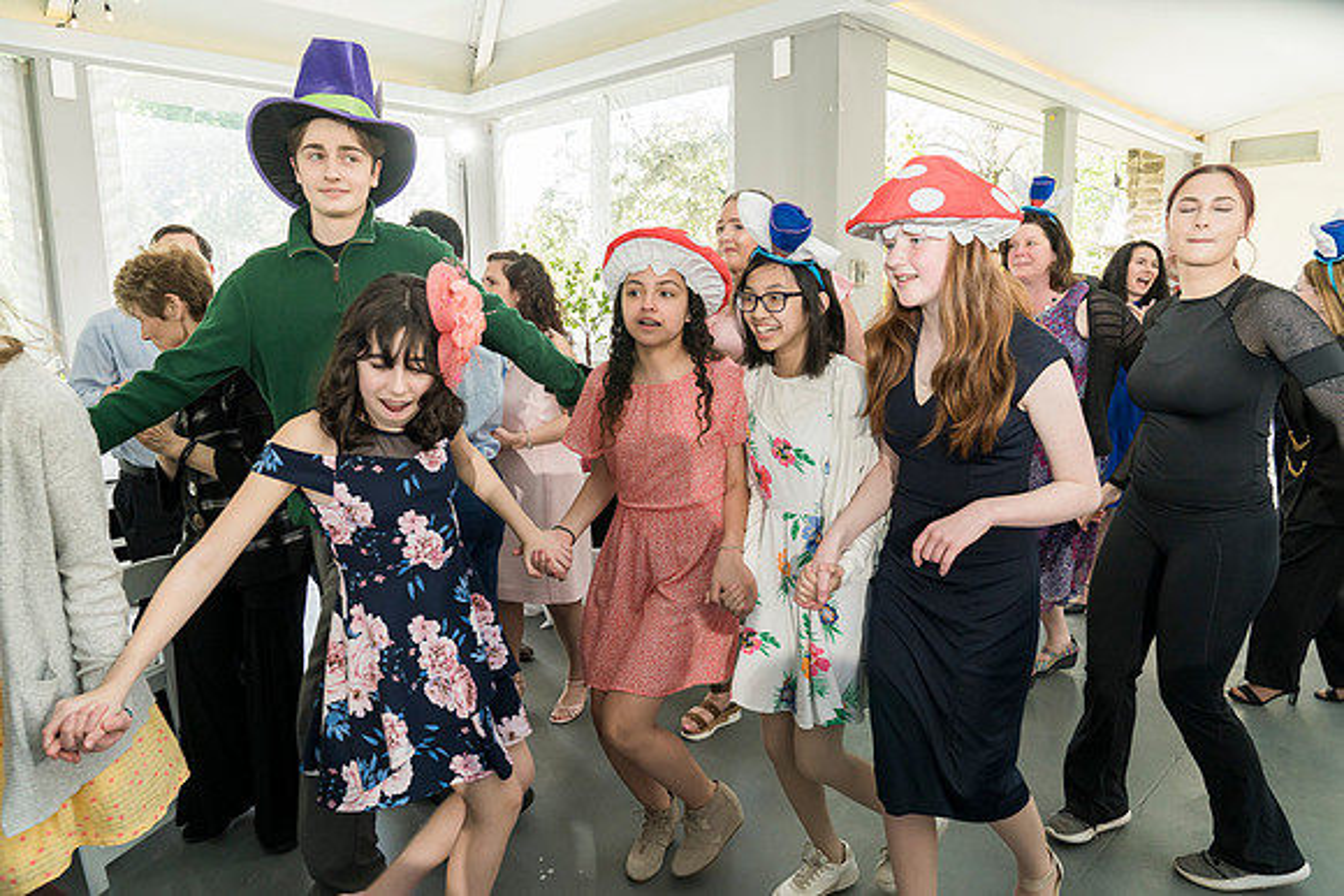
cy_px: 448
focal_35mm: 24
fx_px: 896
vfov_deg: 53.2
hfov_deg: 73.7
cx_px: 672
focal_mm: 24
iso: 1250
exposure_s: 1/200
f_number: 5
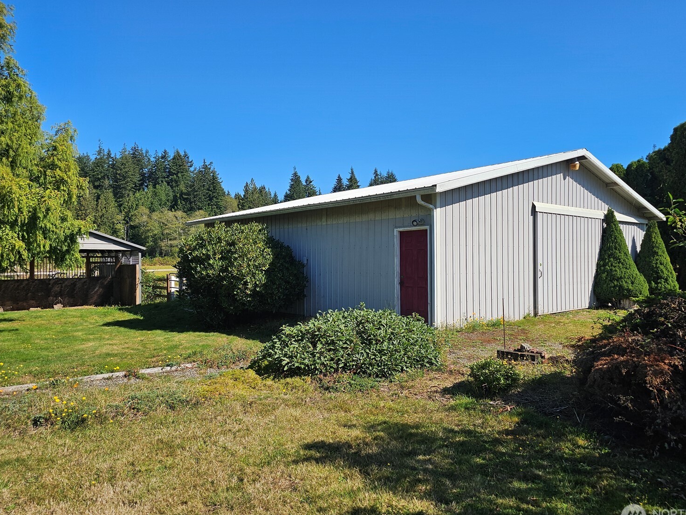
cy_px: 256
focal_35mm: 25
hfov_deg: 69.3
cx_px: 369
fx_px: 495
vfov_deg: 54.9
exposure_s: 1/2000
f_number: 1.7
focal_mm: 6.3
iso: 25
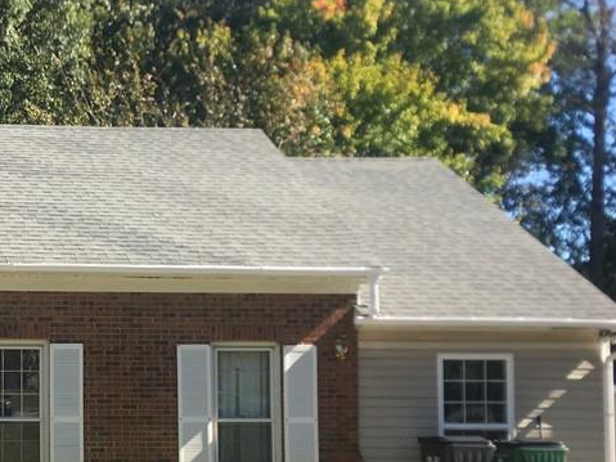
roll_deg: +0.5
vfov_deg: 23.4
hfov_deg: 29.0
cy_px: 346
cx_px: -14
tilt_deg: +3.8
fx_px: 1103
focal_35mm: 62
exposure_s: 1/509
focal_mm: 4.15
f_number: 2.2
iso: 25
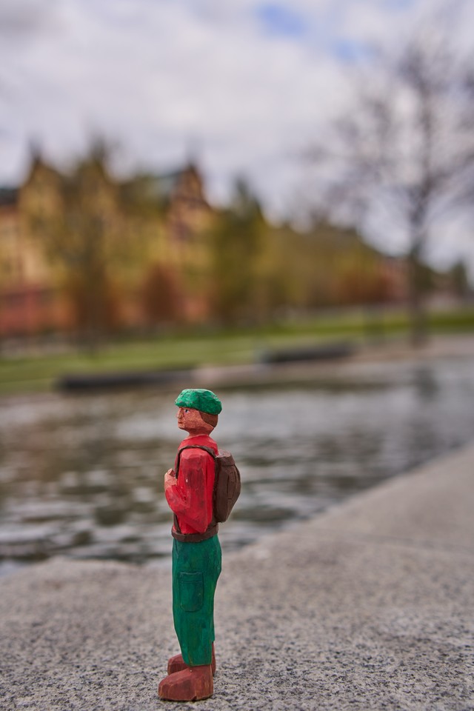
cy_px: 356
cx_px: 237
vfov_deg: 54.4
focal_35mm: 35
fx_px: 691
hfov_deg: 37.9
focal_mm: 35
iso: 100
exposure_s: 1/1000
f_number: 2.8
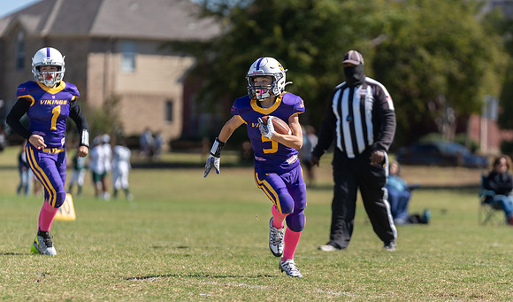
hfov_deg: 6.5
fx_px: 4483
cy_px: 182
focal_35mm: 326
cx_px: 285
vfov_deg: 3.9
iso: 100
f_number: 2.8
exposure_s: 1/2000
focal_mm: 200
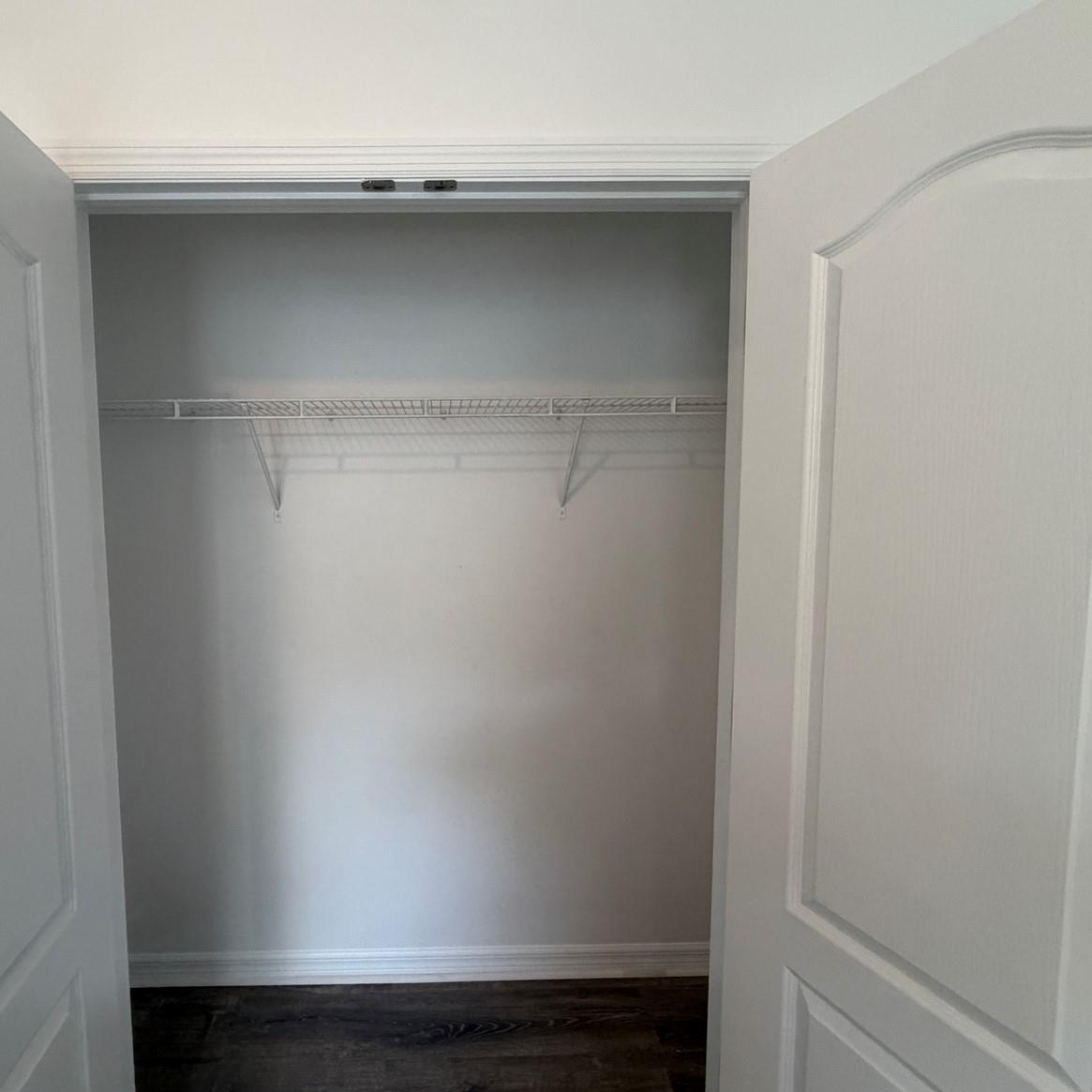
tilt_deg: -3.9
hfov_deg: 83.2
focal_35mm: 17
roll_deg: +1.0
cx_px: 450
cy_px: 539
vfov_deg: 84.0
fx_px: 607
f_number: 2.2
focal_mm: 2.22
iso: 320
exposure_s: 1/120
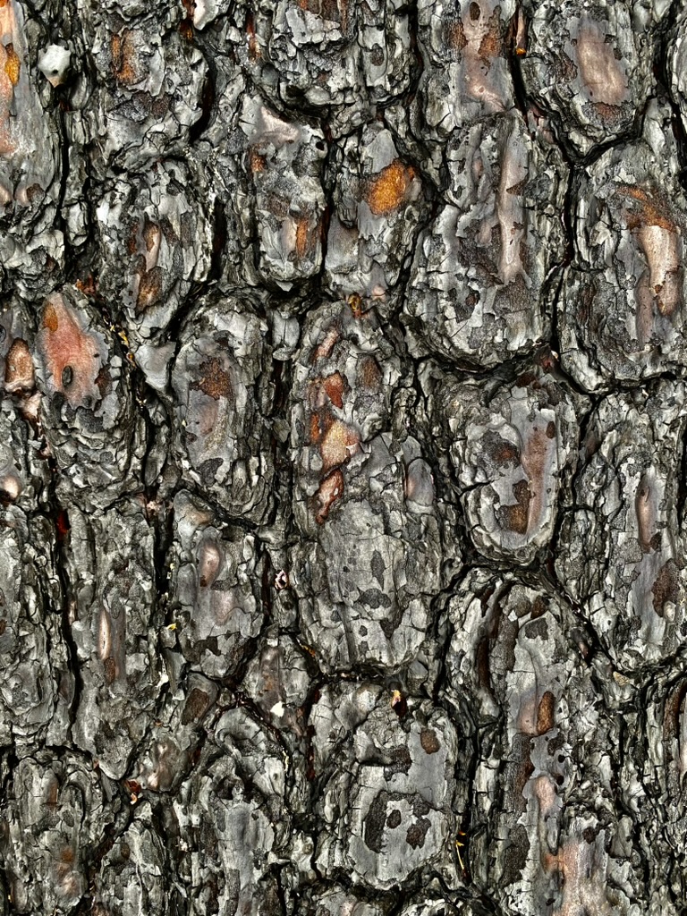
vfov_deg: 67.3
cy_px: 458
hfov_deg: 53.1
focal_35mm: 26
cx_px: 344
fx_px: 688
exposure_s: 1/121
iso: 64
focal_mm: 4.25
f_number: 1.8
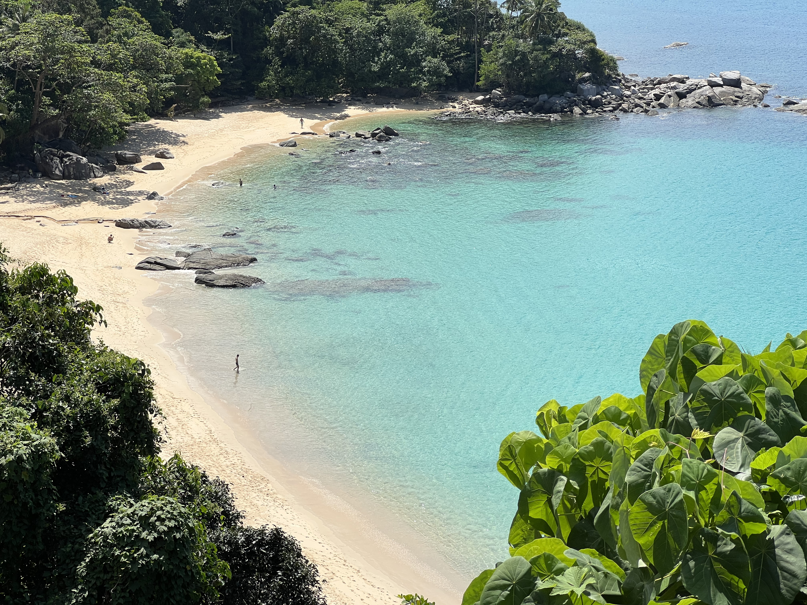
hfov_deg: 25.3
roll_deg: +0.2
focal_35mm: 77
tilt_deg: -13.8
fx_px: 1795
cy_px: 302
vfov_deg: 19.1
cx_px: 404
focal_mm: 9
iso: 32
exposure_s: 1/995
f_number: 2.8
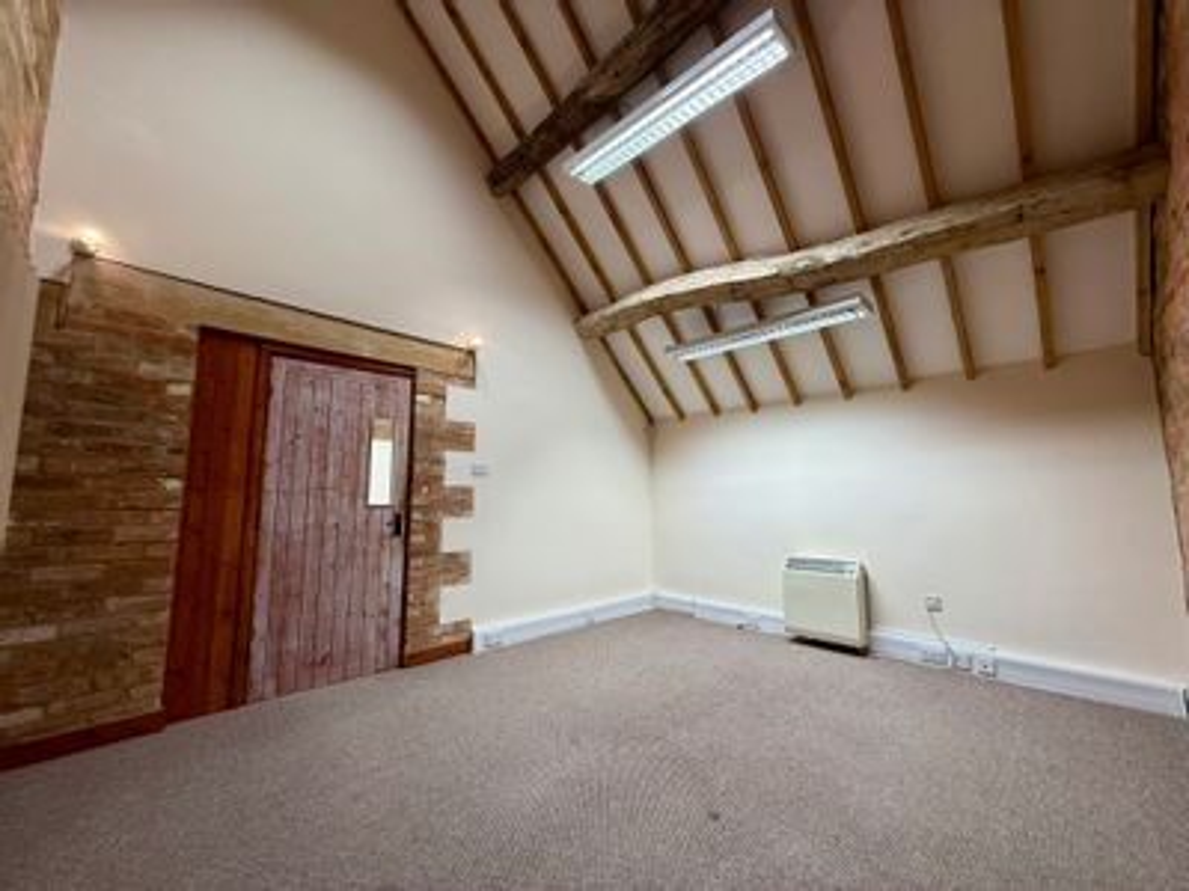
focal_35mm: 14
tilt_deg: +5.9
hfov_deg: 102.1
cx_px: 594
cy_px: 446
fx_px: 481
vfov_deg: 85.7
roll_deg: -0.7
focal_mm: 2.22
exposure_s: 1/100
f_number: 2.2
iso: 125
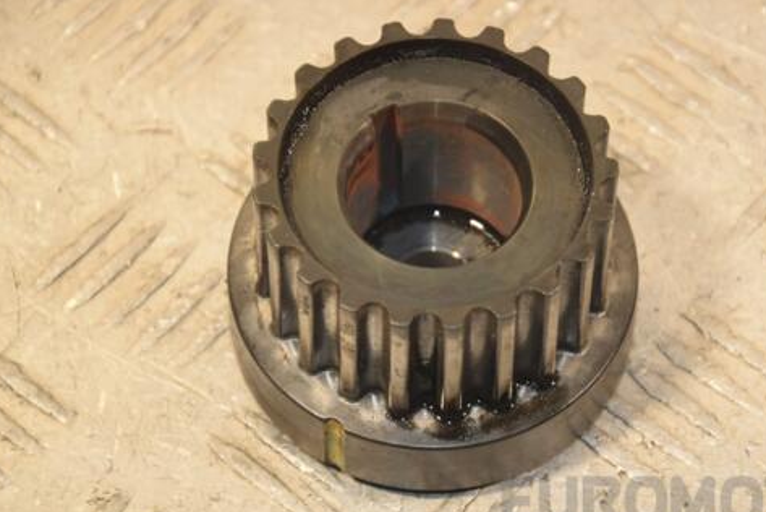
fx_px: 4250
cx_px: 471
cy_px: 285
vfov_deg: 6.9
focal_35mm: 200
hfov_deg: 10.3
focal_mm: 105
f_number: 6.3
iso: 800
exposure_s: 1/200
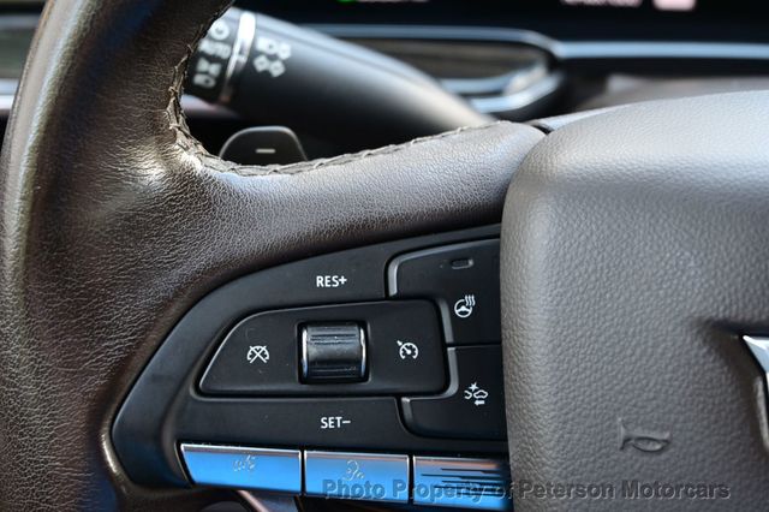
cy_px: 256
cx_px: 384
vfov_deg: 23.8
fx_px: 1217
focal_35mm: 57
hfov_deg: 35.1
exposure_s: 1/60
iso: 900
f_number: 5.6
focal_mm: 38
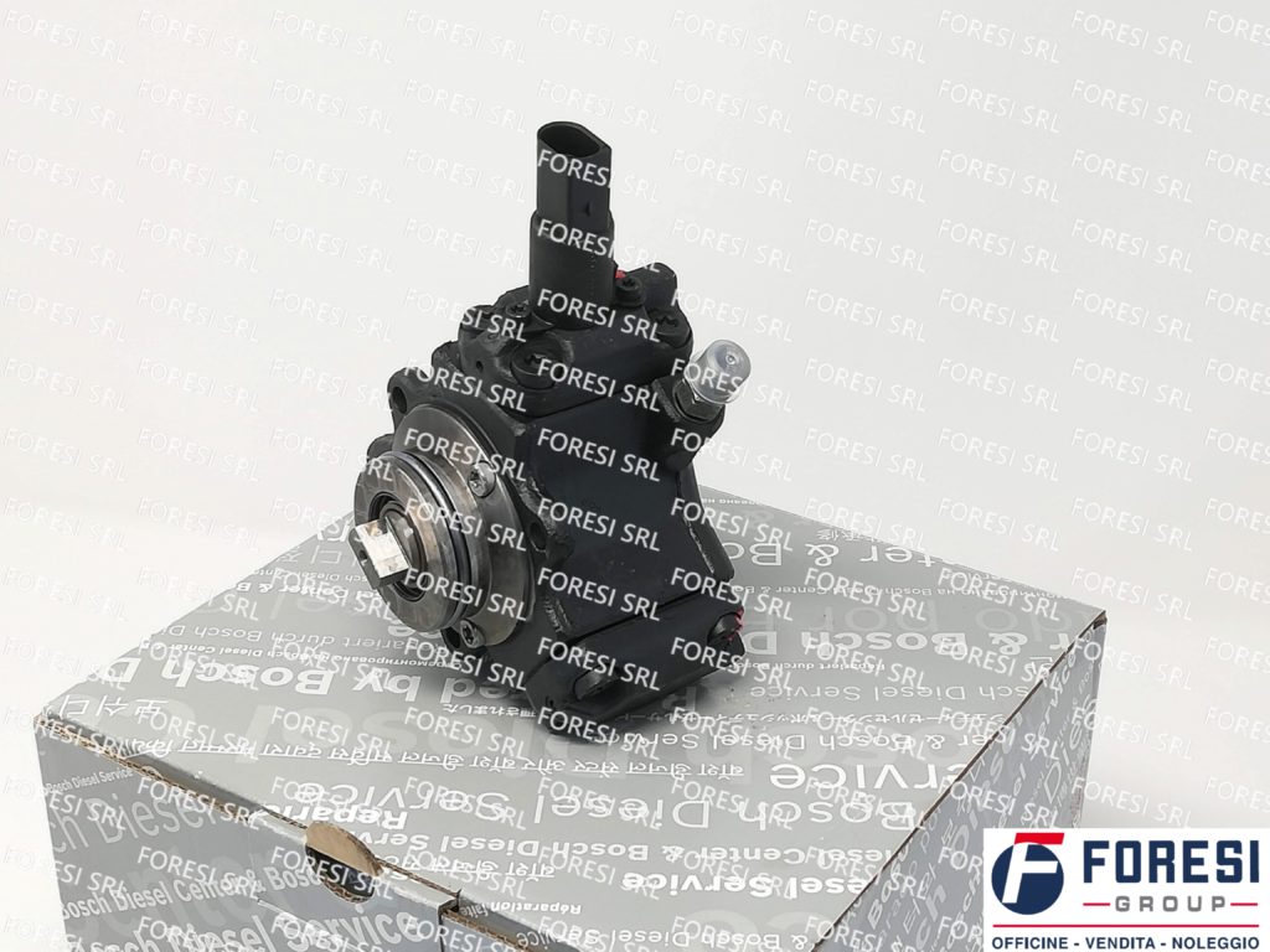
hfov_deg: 33.8
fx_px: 2091
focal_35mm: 57
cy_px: 476
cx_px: 635
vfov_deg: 25.7
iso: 50
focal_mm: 3.81
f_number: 2.2
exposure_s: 1/50
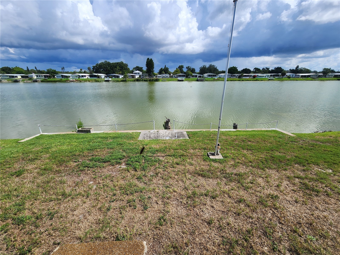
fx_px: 128
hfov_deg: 106.2
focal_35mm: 13
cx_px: 170
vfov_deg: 89.9
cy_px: 128
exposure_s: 1/1290
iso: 50
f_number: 2.2
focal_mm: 2.2
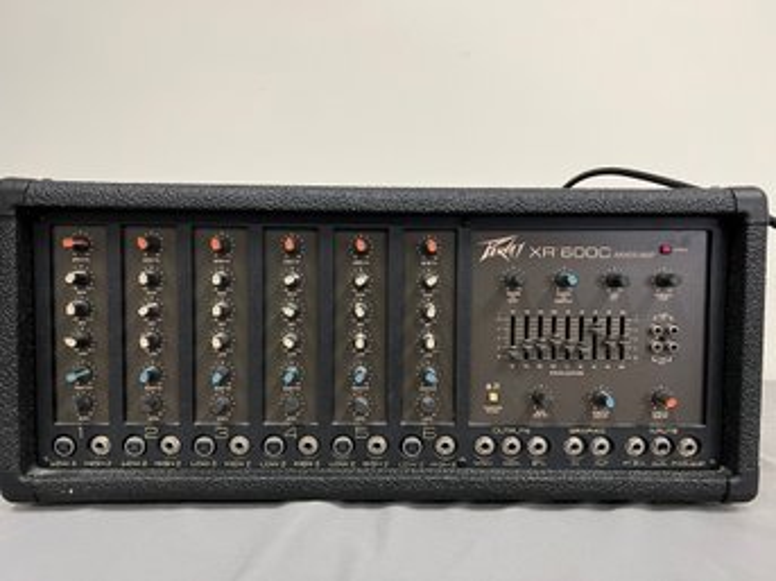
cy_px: 290
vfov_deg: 53.0
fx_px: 583
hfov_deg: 67.3
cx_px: 388
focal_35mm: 26
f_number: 1.5
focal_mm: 5.7
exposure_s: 1/60
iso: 250
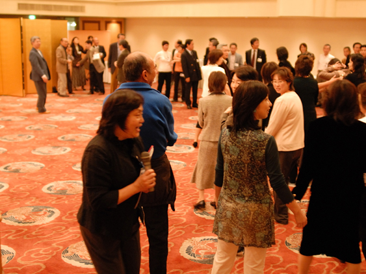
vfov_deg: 31.5
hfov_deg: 41.2
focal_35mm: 46
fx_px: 486
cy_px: 139
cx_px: 198
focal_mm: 28
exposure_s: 1/60
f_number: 2
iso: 800
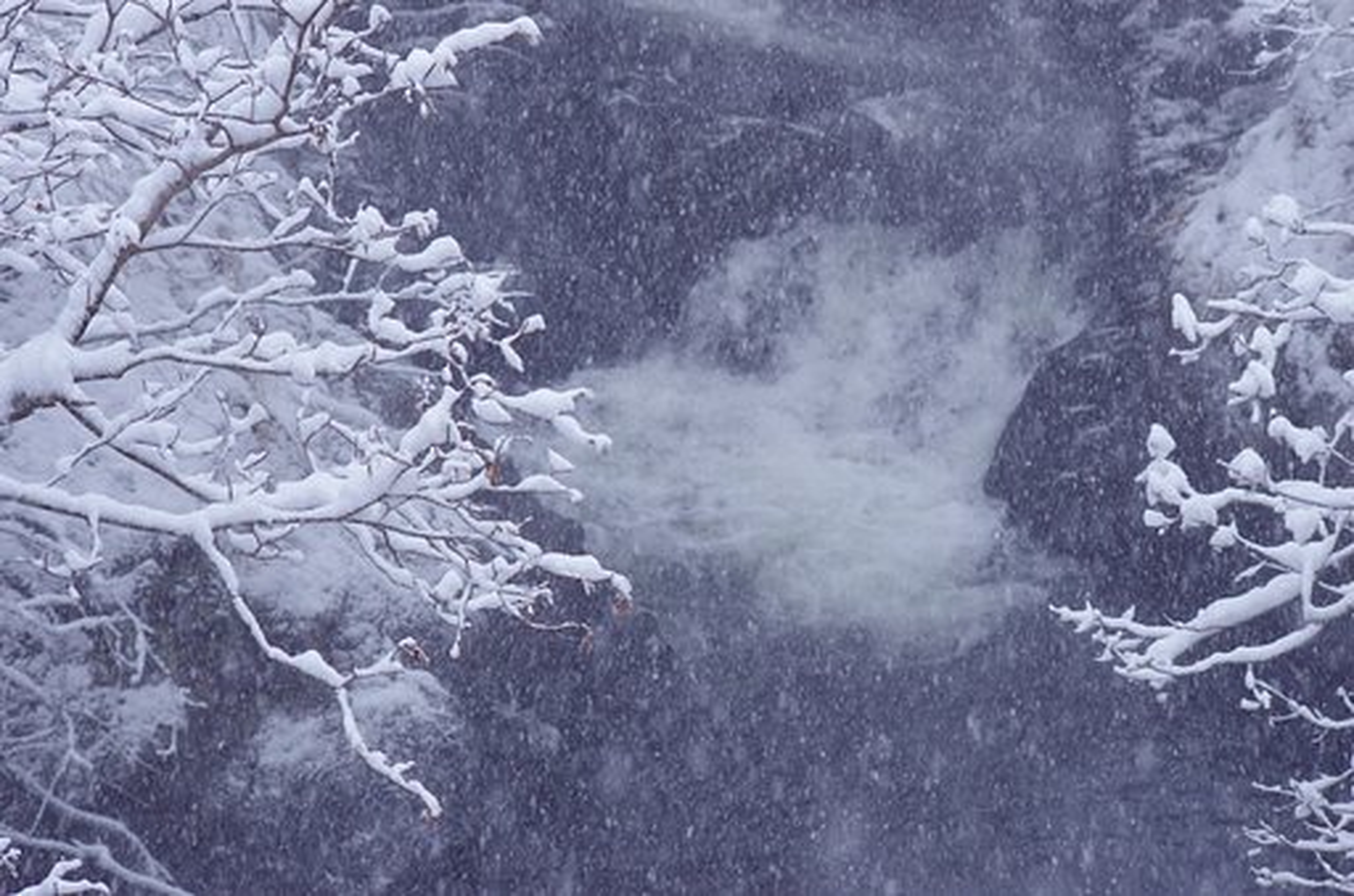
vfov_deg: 8.4
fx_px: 6080
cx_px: 677
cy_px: 448
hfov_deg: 12.7
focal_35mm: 162
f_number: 8
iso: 1600
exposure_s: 1/200
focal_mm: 107.5
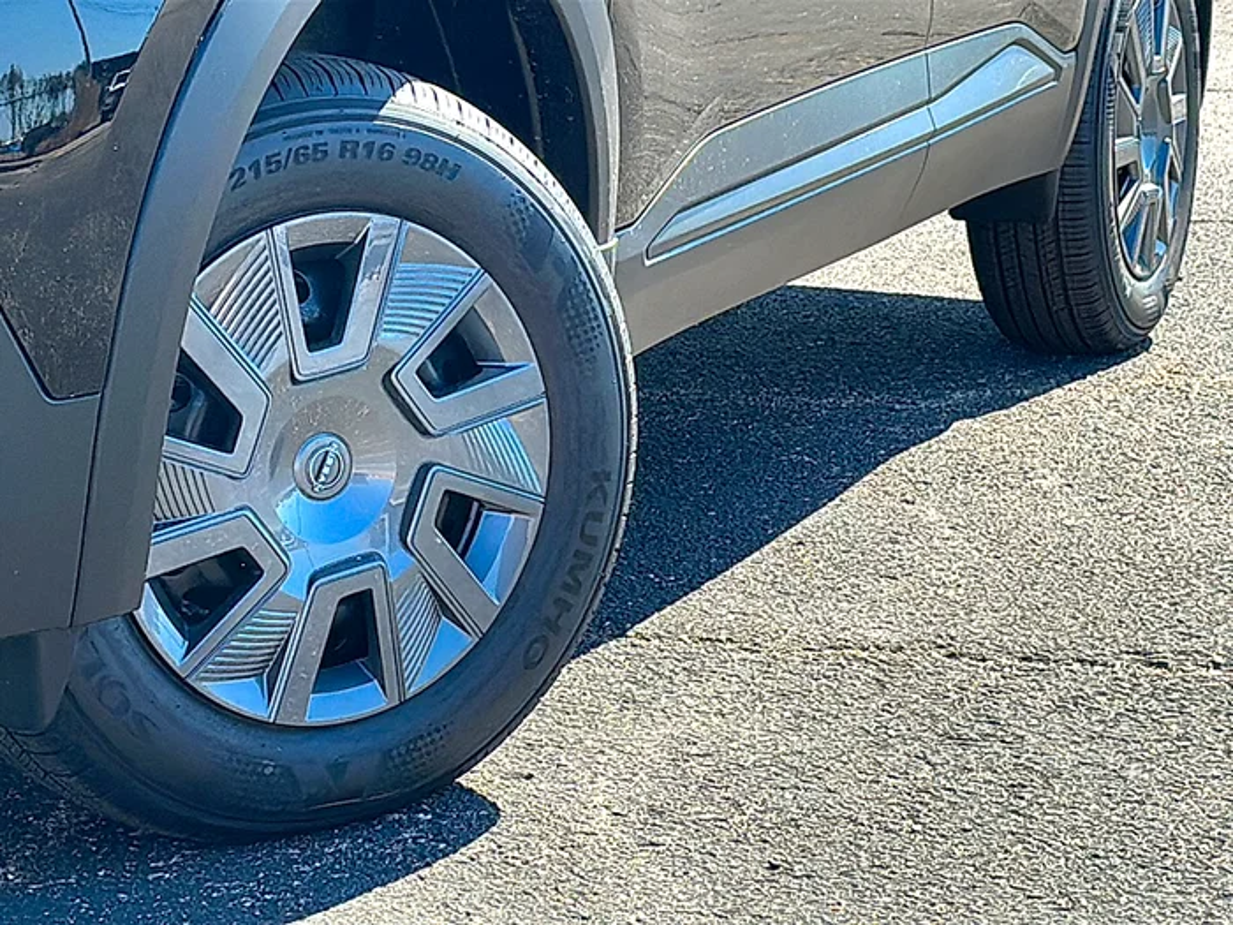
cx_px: 616
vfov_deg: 17.2
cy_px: 462
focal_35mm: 86
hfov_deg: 22.8
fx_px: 3063
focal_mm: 6.86
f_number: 1.78
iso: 80
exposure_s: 1/1996
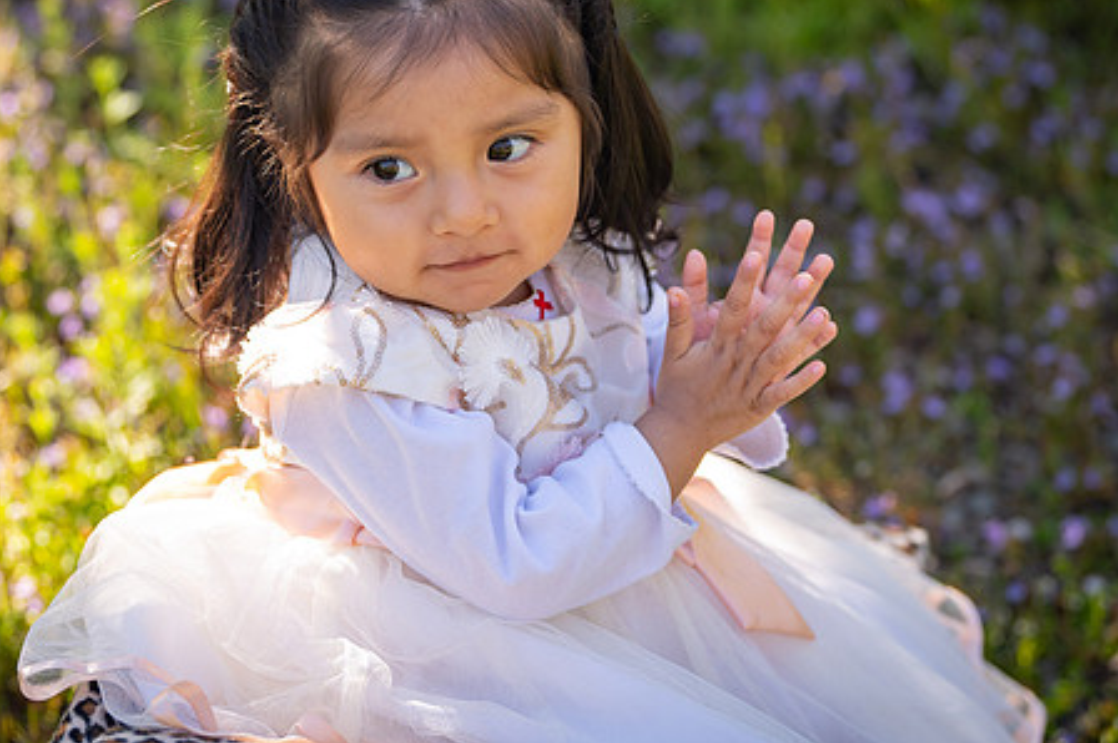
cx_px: 472
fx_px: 3817
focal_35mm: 123
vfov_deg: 11.1
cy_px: 289
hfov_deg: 16.7
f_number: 3.5
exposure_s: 1/800
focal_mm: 95
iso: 400
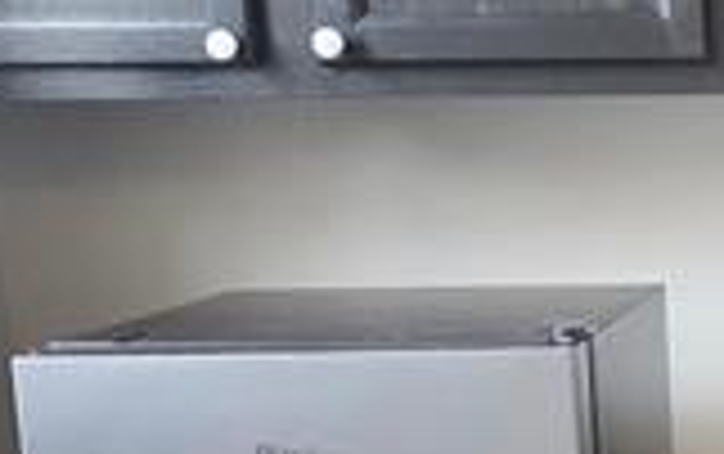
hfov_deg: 19.1
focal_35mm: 97
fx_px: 1916
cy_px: 378
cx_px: 1048
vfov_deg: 13.4
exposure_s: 1/120
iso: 500
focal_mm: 5.4
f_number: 1.8
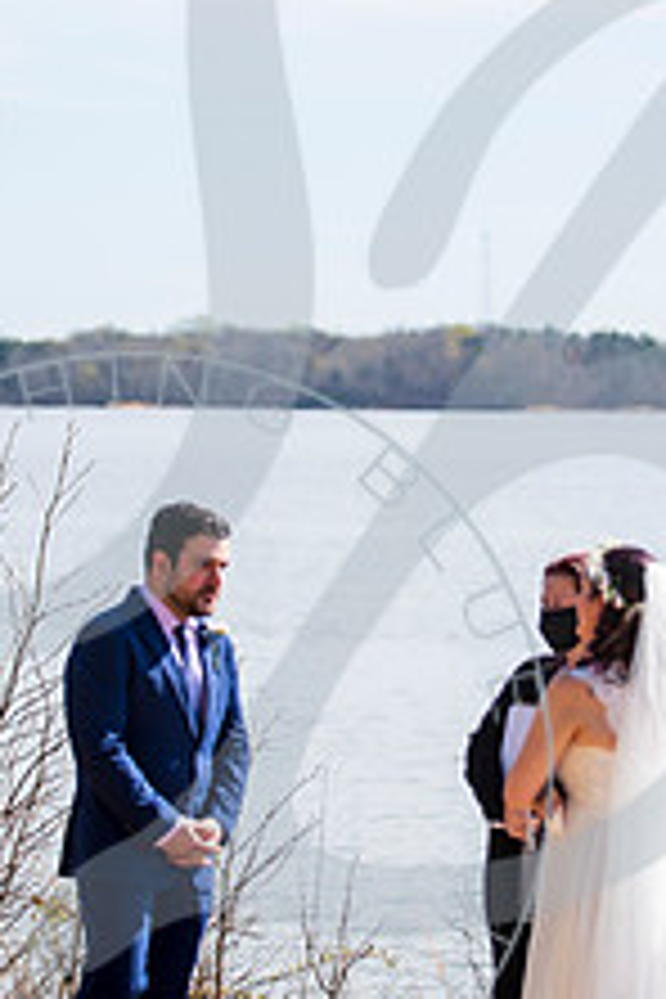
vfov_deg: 12.7
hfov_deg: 8.5
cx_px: 338
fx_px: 4495
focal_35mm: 162
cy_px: 428
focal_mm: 80
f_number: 2.8
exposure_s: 1/1000
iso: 100
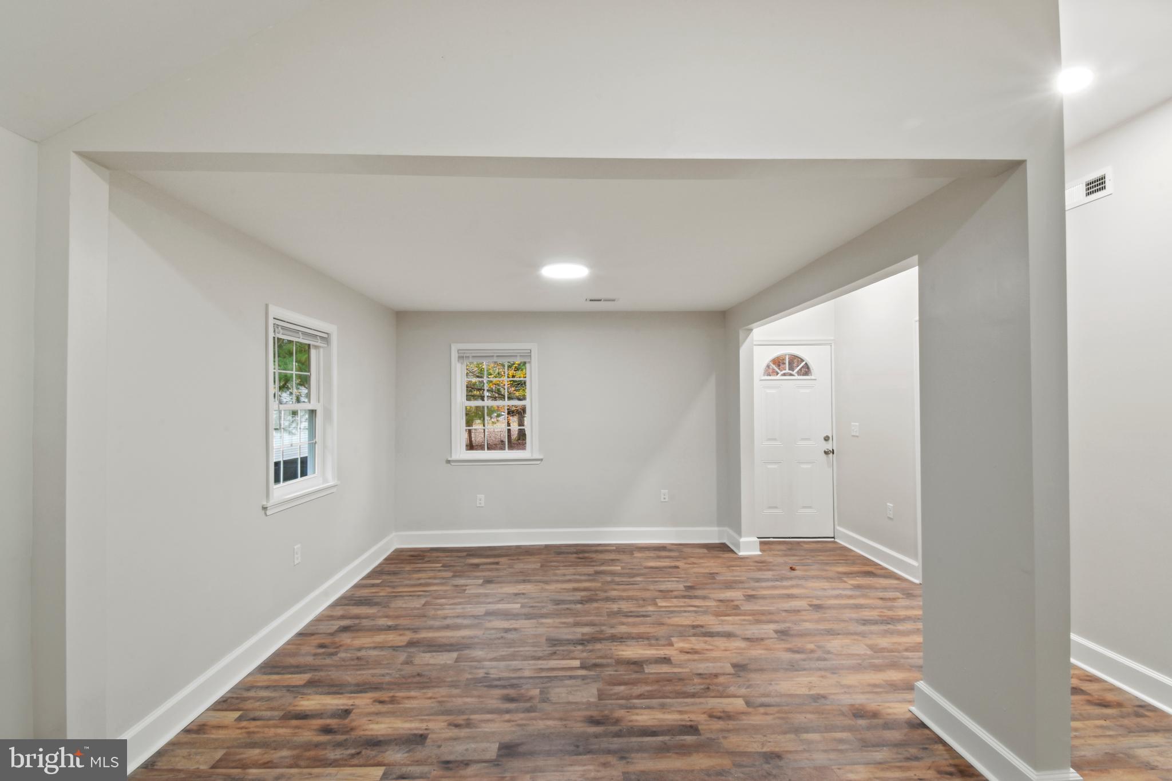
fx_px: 488
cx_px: 586
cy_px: 390
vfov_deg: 77.3
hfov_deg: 100.4
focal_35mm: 15
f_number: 22
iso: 100
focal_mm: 10
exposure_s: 6
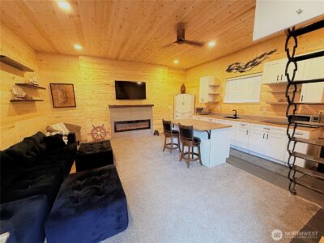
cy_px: 122
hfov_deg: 102.1
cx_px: 162
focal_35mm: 14
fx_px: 131
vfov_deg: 85.7
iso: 400
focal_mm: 2.22
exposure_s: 1/60
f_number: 2.2
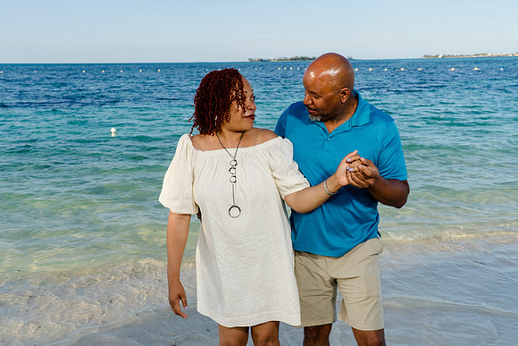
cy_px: 173
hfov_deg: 54.4
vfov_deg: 37.9
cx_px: 259
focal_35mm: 35
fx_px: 504
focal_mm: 35
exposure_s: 1/250
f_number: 5.6
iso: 100
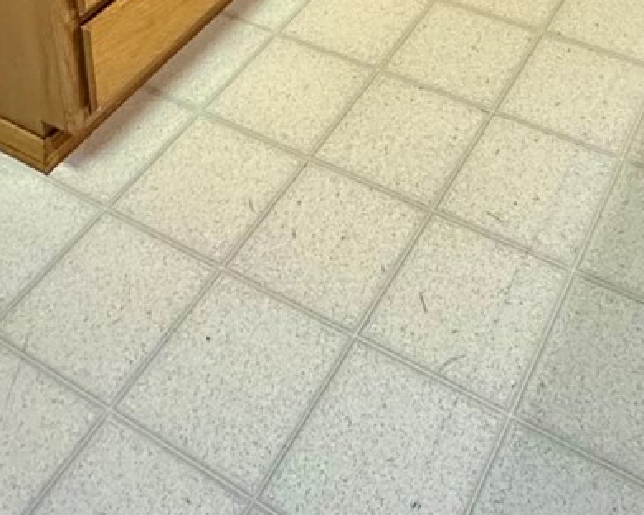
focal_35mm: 56
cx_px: 400
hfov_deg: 33.4
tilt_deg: -14.1
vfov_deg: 19.8
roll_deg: +1.7
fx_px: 1067
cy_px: -419
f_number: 2.2
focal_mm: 2.22
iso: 400
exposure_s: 1/60
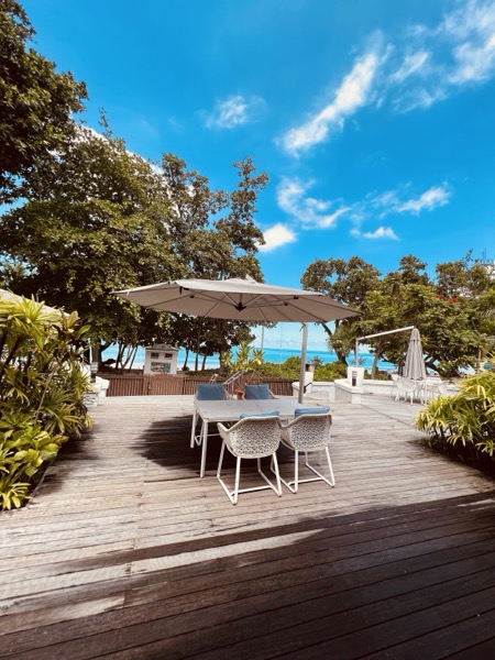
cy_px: 330
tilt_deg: +4.3
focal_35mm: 13
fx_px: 248
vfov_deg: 106.2
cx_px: 248
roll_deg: -3.3
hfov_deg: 89.9
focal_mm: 1.57
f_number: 1.8
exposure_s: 1/943
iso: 32
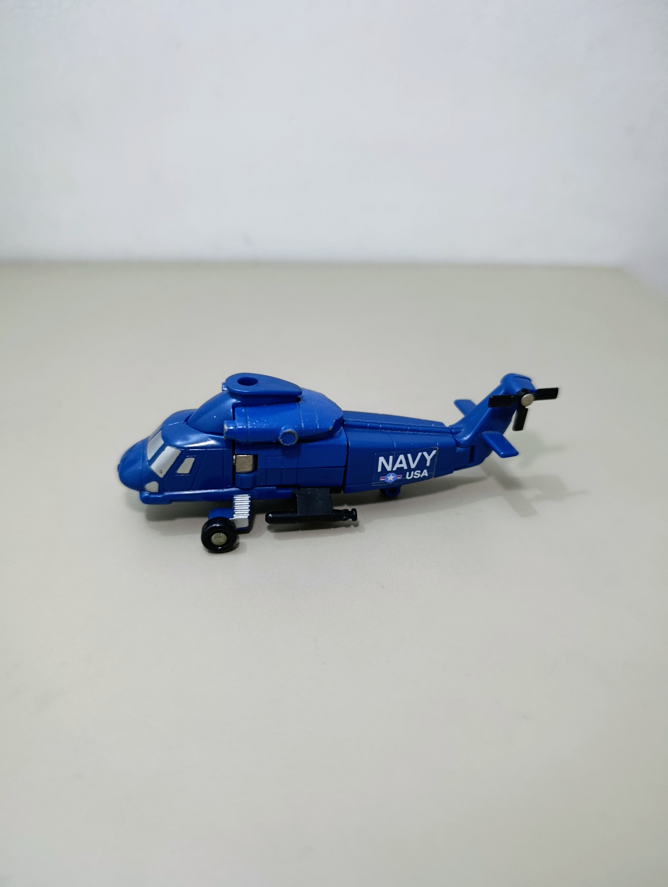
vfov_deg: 73.8
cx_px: 334
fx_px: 590
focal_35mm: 23
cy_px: 444
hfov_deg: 59.0
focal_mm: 6.11
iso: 1060
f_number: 1.65
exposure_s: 1/33.3
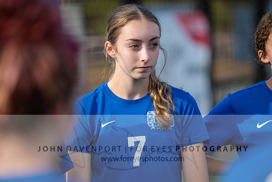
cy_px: 110
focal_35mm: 294
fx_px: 2223
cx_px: 163
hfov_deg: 7.0
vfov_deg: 4.7
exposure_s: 1/1000
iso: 220
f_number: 2.8
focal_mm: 200
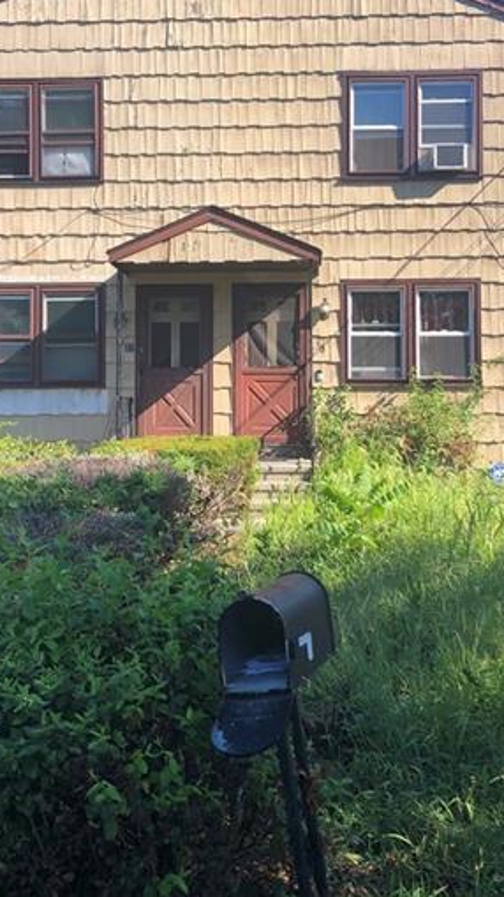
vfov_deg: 44.4
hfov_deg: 25.9
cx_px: 256
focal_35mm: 46
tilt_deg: +1.5
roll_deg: -0.8
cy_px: 365
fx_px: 1094
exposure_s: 1/917
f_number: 1.8
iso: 20
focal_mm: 3.99
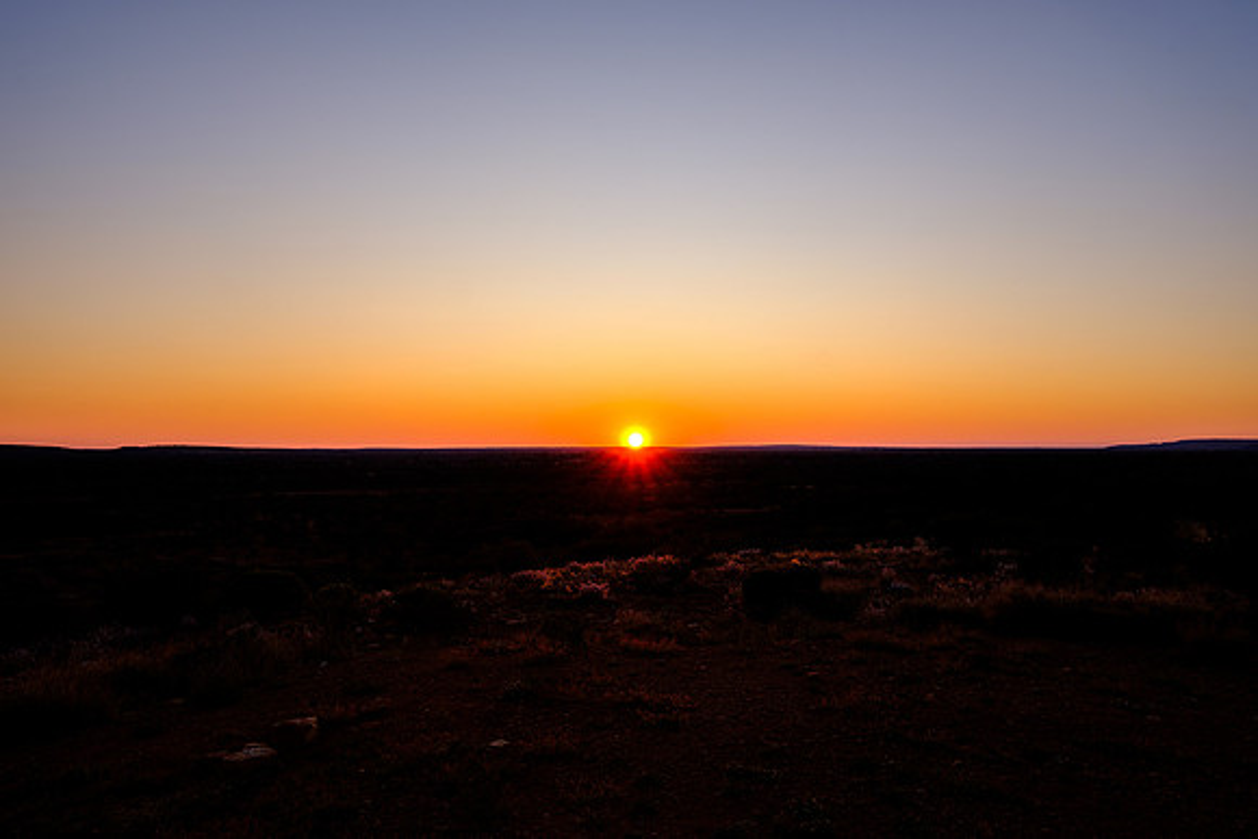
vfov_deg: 49.6
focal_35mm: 26
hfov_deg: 69.4
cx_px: 629
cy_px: 420
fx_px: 909
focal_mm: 17.4
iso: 200
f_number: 8
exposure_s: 1/100
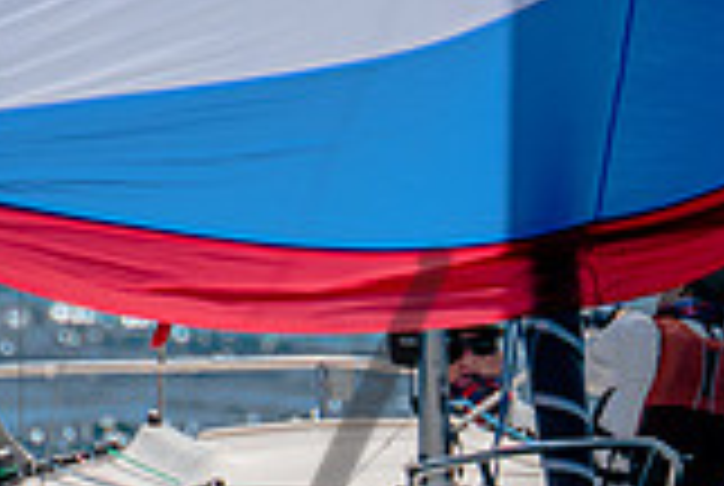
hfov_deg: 0.8
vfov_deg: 0.5
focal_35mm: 2511
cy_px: 937
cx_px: 762
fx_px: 50592
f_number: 5.6
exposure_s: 1/2000
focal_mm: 380
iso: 200
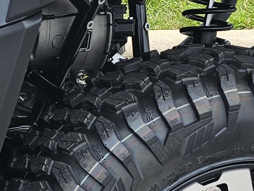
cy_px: 135
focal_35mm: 145
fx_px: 1064
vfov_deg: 10.2
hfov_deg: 11.8
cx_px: -289
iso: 10
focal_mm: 6.3
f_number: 1.7
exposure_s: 1/336
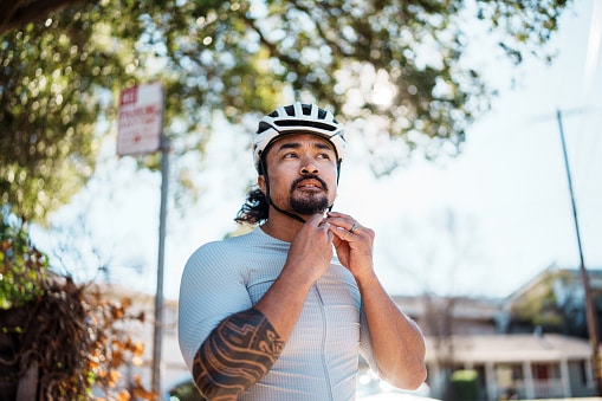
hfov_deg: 54.4
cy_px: 200
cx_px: 301
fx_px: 585
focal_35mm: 35
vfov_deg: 37.8
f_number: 1.3
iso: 100
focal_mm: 35
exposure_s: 1/2000
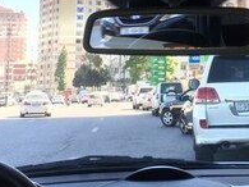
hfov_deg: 19.9
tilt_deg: +9.8
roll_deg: +1.2
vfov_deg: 14.5
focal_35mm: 98
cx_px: 192
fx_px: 705
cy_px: -47
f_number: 2.2
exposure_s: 1/155
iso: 32
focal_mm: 4.15
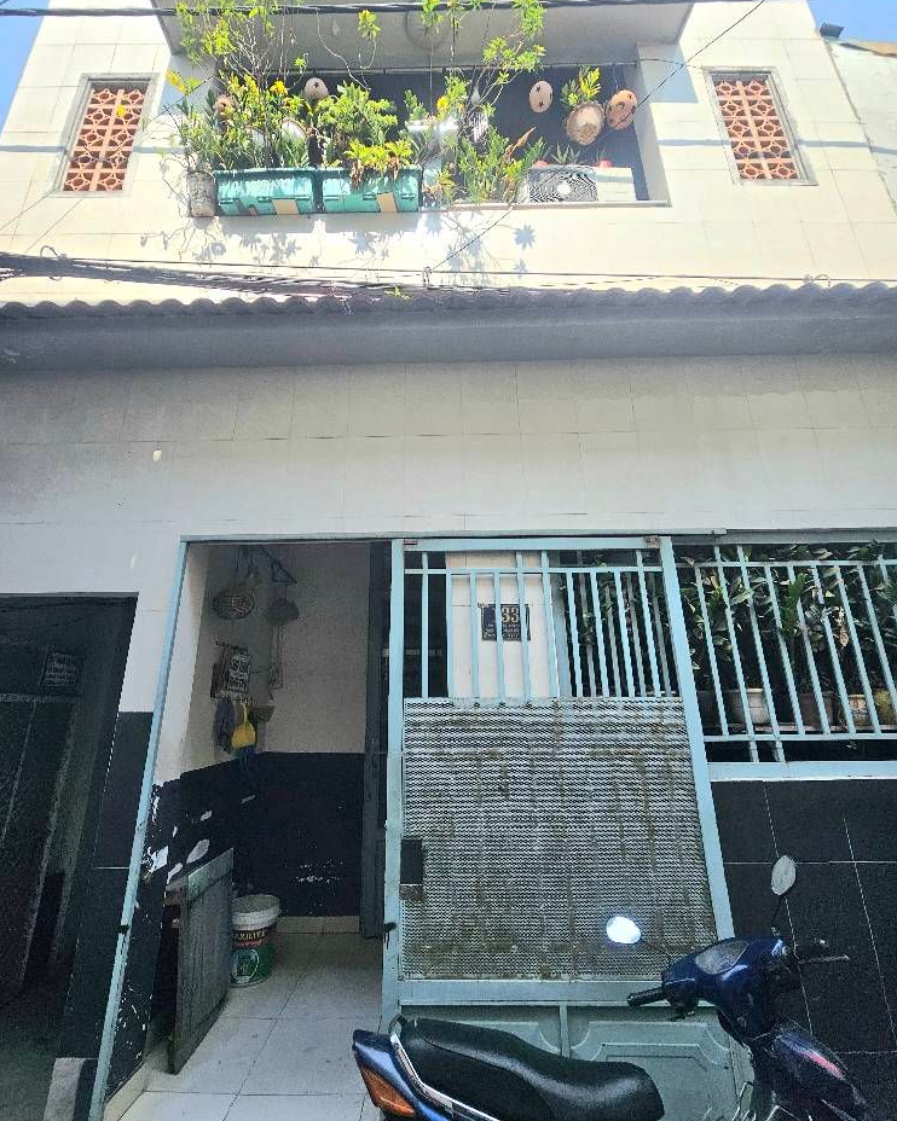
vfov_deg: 100.7
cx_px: 442
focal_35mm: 14
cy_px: 548
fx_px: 465
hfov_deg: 88.0
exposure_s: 1/1111
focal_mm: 2.2
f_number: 2.2
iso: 50
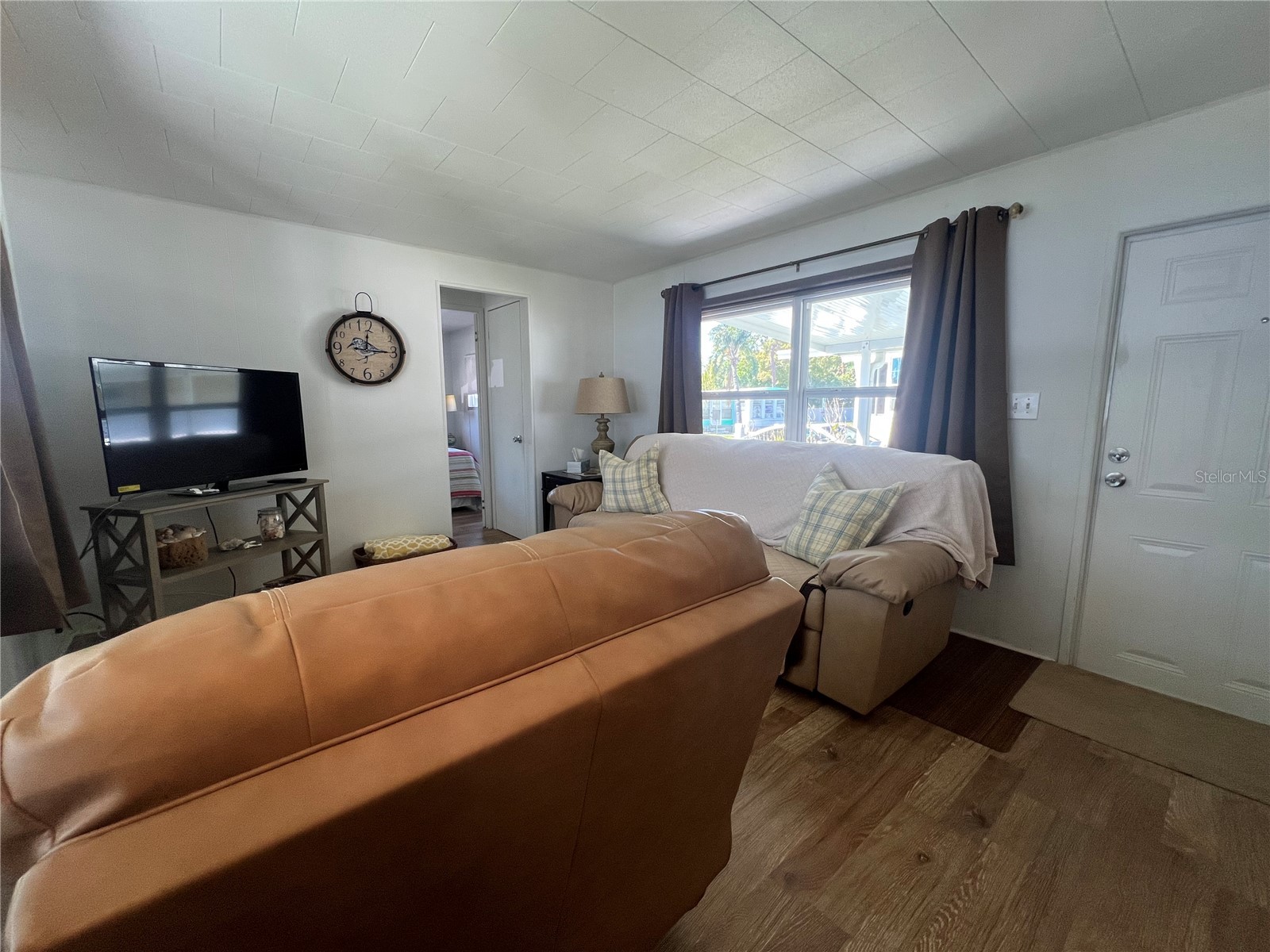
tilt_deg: -7.4
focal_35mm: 13
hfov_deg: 106.2
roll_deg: +0.3
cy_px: 476
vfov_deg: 89.9
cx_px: 635
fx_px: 477
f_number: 1.8
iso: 160
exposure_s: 1/120
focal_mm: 1.57
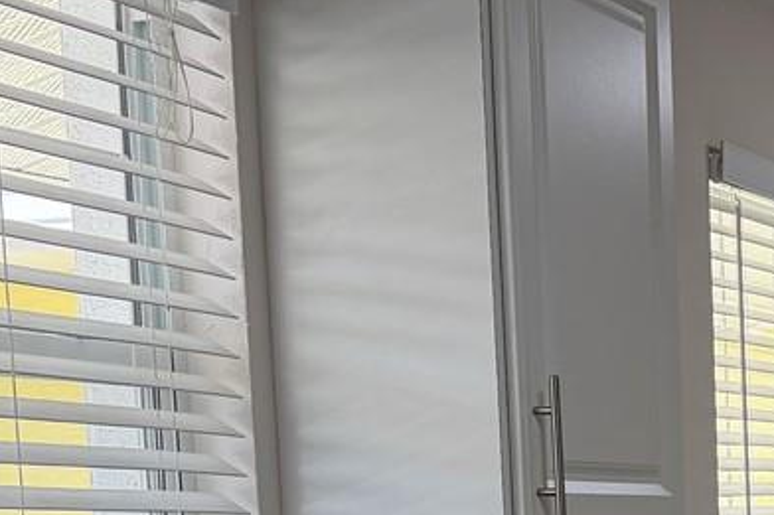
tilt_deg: -8.5
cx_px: 946
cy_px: 817
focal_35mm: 102
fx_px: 2192
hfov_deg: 18.9
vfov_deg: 12.6
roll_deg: +0.7
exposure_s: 1/240
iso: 80
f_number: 1.78
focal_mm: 6.76
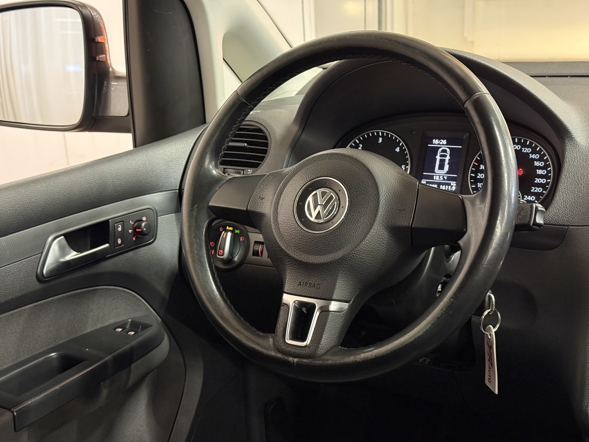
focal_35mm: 48
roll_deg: +3.1
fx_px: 817
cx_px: 294
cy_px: 221
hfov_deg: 39.7
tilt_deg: -16.6
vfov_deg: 30.3
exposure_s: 1/25
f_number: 1.78
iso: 400
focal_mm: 6.76
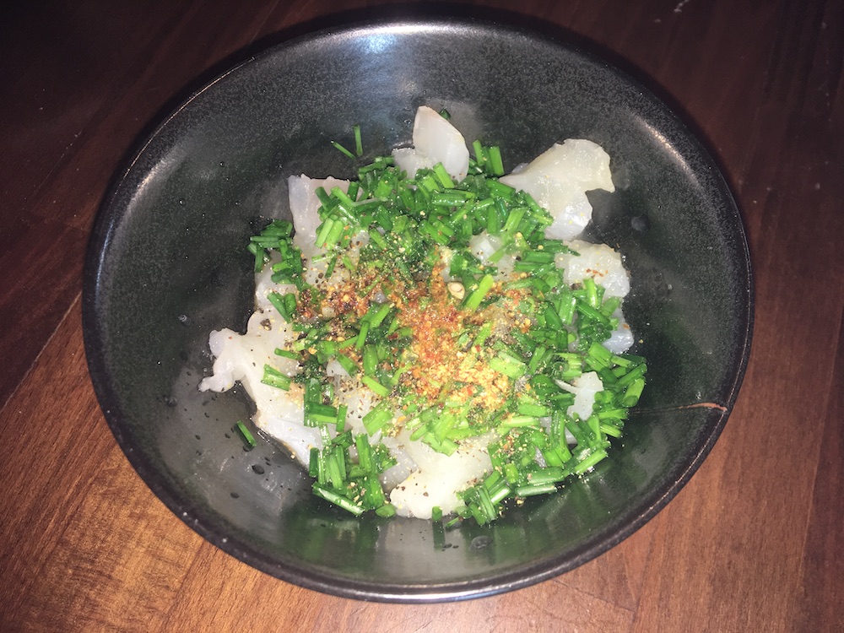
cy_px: 316
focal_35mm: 29
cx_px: 422
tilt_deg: -63.8
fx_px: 707
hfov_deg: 61.7
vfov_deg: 48.2
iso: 32
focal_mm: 4.15
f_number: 2.2
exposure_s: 1/33
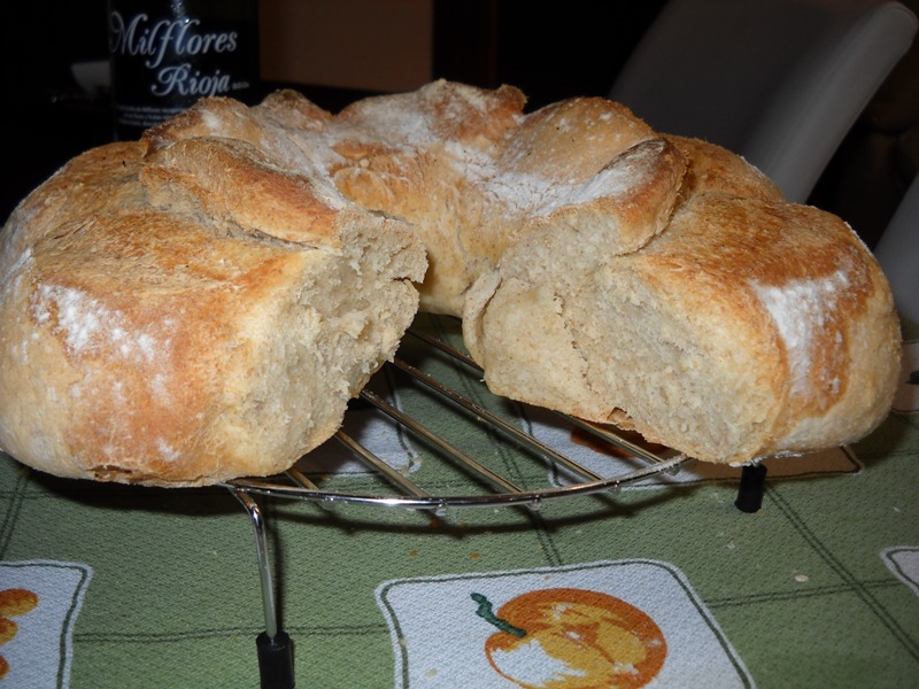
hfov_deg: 45.8
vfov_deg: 35.1
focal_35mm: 41
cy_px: 344
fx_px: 1088
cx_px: 460
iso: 64
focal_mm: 6.72
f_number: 3.1
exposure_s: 1/30
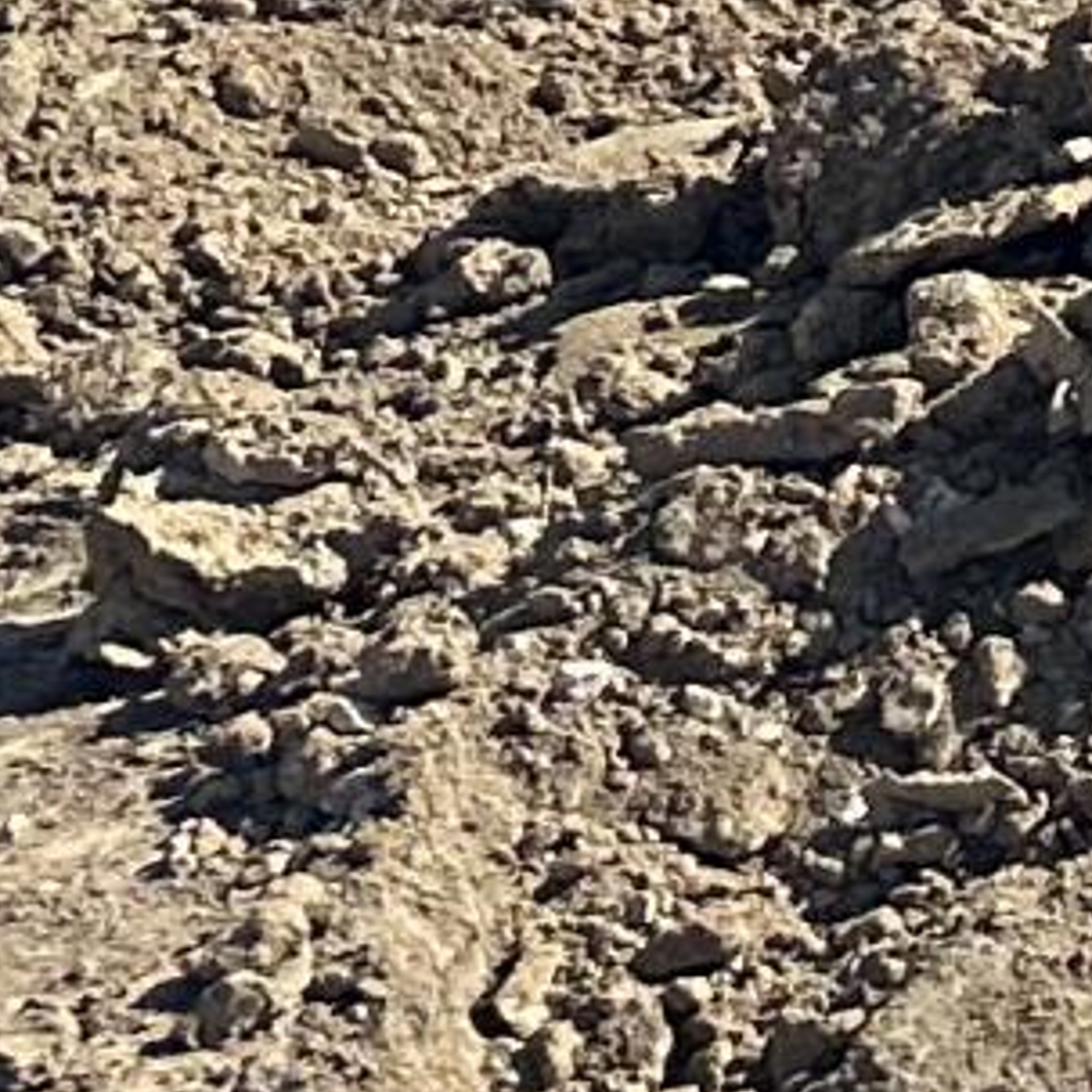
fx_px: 7495
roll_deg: -0.7
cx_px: 5247
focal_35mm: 210
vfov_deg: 7.5
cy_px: -1957
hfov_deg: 6.0
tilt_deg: +0.7
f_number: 1.78
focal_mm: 6.86
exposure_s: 1/4184
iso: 80
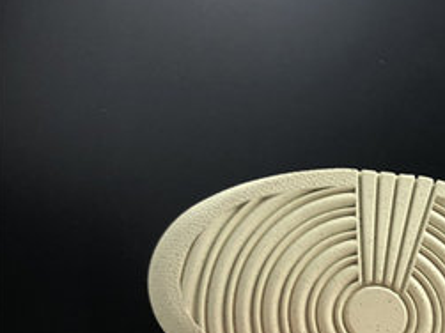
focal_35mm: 78
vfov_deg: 18.0
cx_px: 613
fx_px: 1002
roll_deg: +1.7
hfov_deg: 21.9
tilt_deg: +6.8
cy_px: 399
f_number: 1.8
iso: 32
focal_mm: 4
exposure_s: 1/33
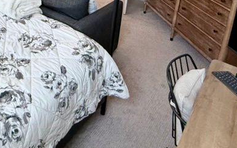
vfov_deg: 27.5
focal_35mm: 39
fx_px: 252
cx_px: 41
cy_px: -44
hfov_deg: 47.1
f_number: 2.2
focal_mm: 2.22
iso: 320
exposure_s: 1/120
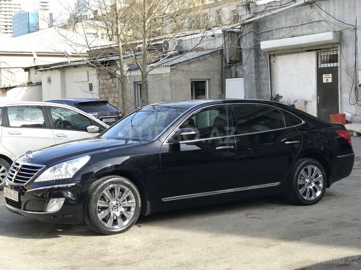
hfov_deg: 33.8
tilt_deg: -5.8
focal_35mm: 57
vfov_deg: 25.7
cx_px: 180
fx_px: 594
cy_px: 135
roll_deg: +1.0
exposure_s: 1/160
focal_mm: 6.6
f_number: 2.8
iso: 20
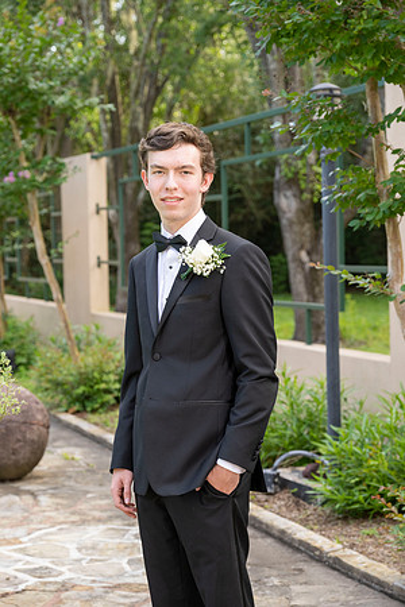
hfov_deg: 17.7
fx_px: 1299
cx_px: 202
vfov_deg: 26.3
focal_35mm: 77
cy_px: 304
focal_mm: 77
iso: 500
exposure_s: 1/200
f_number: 5
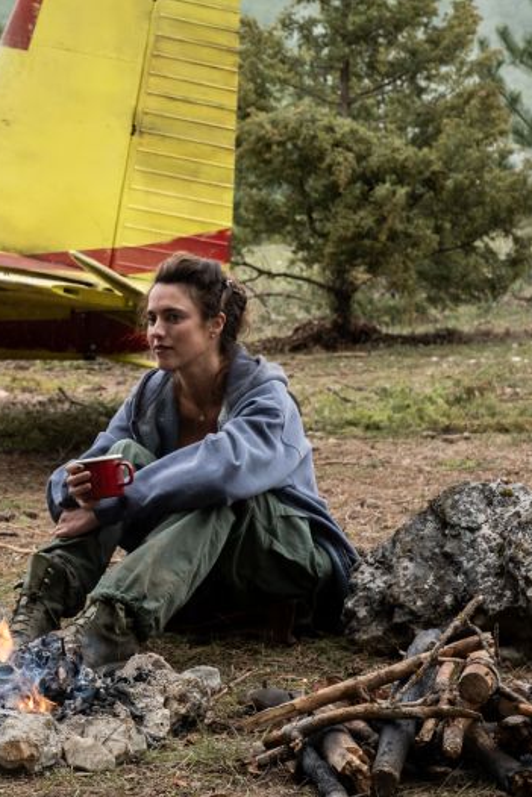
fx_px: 2392
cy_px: 402
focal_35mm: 108
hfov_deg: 12.5
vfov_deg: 18.9
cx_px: -21
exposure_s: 1/250
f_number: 6.4
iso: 320
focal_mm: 47
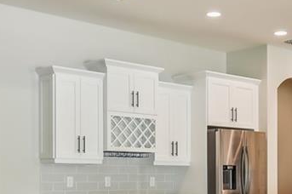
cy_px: 186
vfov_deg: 19.0
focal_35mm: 70
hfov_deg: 28.5
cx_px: 212
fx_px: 567
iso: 100
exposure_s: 1/5
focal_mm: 10
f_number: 7.1
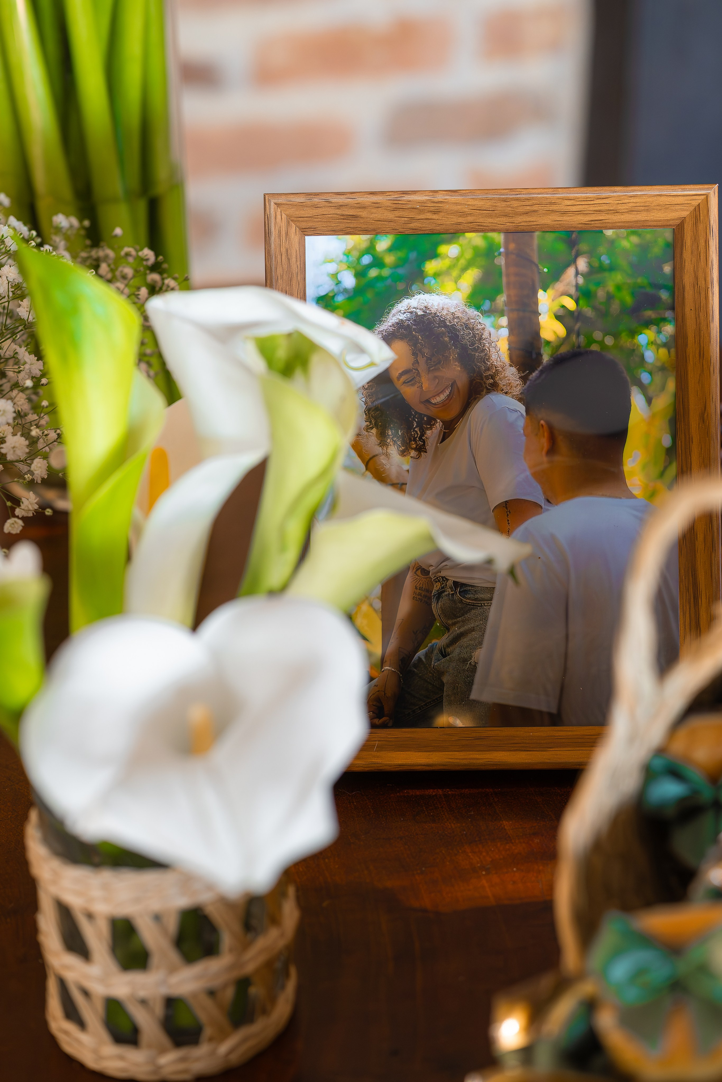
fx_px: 2527
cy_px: 541
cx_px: 361
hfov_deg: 16.3
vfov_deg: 24.2
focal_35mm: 84
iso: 800
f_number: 2.8
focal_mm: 56
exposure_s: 1/200
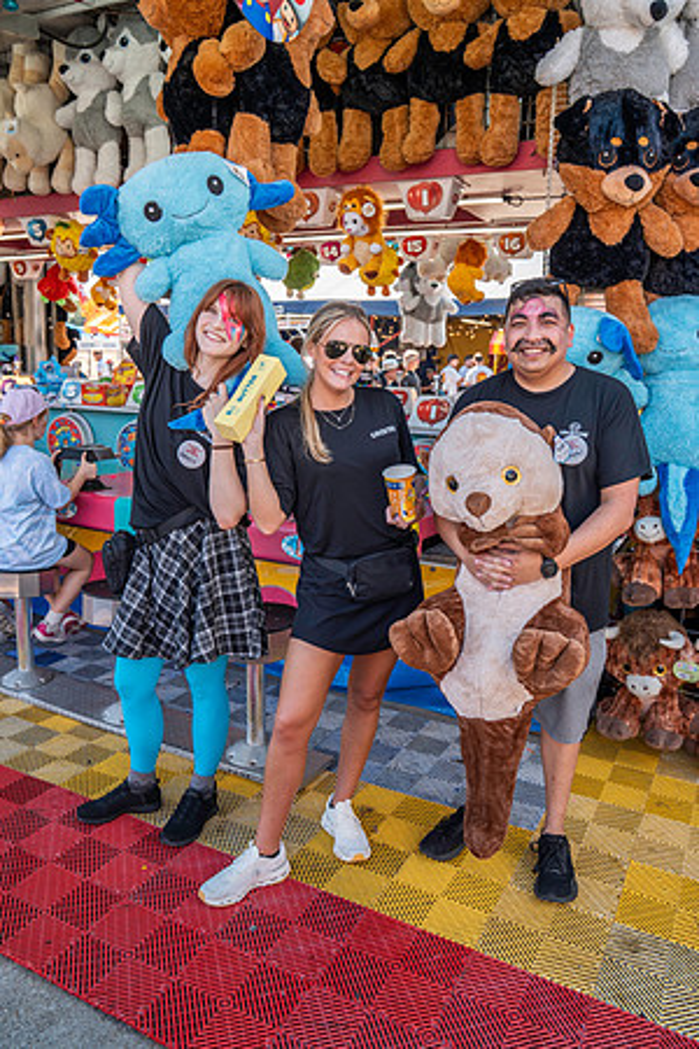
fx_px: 757
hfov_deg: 49.6
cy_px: 524
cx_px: 350
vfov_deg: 69.4
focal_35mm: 26
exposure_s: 1/200
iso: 200
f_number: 4.5
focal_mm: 26
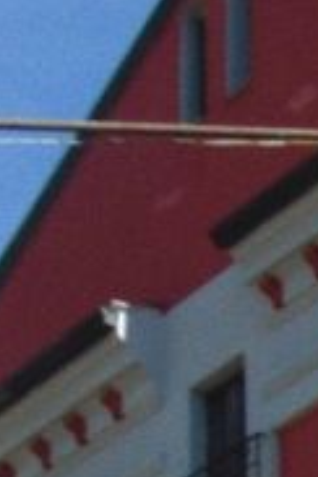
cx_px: 1084
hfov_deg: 4.5
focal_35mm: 286
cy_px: 792
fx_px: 3789
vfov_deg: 7.1
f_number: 3.3
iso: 80
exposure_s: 1/800
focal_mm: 7.6
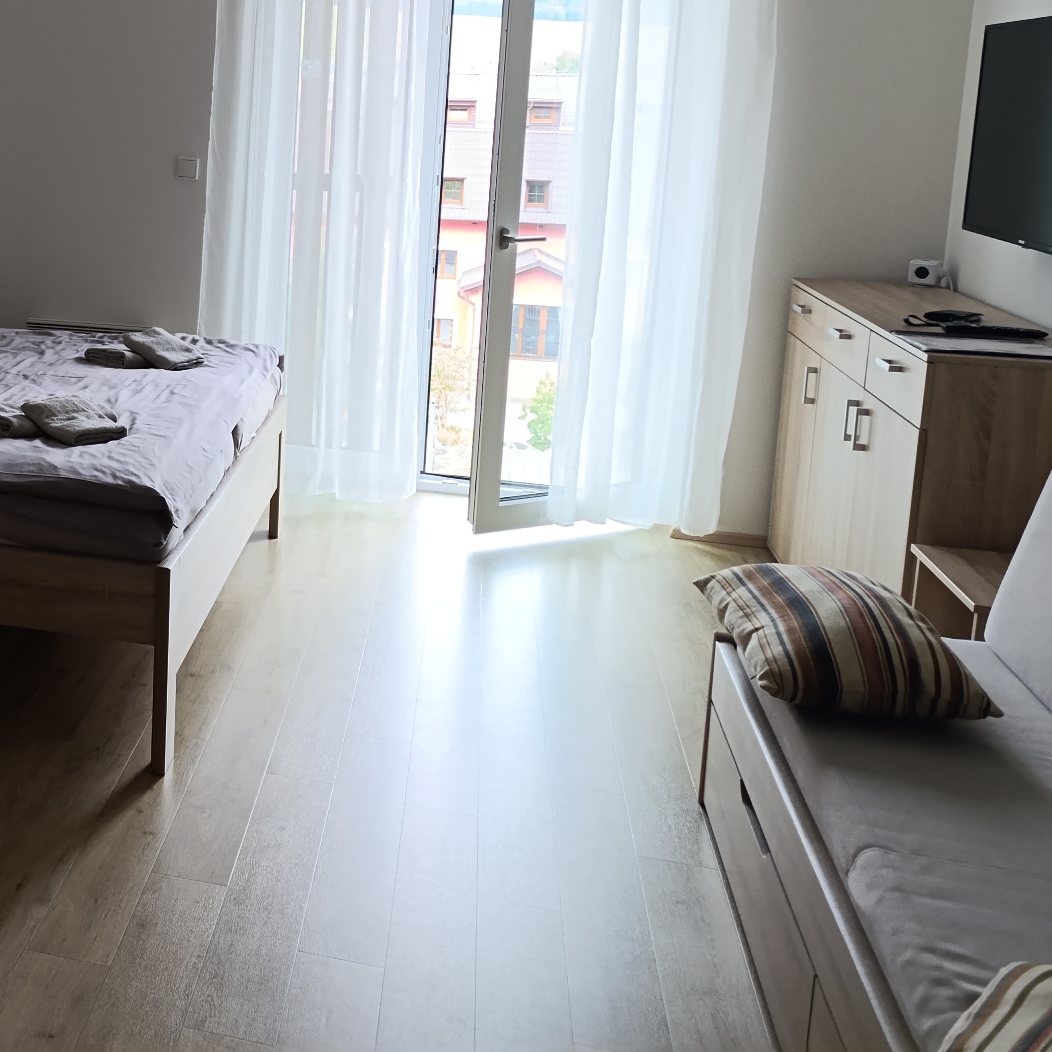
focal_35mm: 40
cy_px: 290
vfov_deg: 40.9
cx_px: 36
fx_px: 1375
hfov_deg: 38.0
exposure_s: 1/100
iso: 500
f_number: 1.6
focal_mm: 6.14
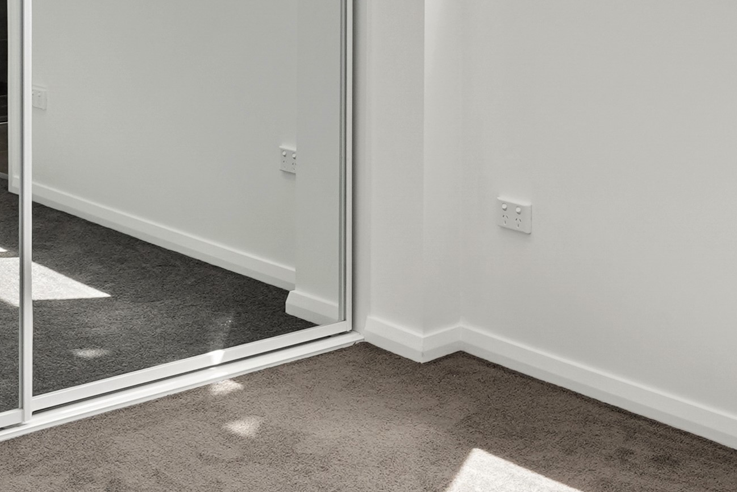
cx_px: 509
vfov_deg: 17.3
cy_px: -152
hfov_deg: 27.1
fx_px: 1515
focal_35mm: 74
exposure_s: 1/3
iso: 200
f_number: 8
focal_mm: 16
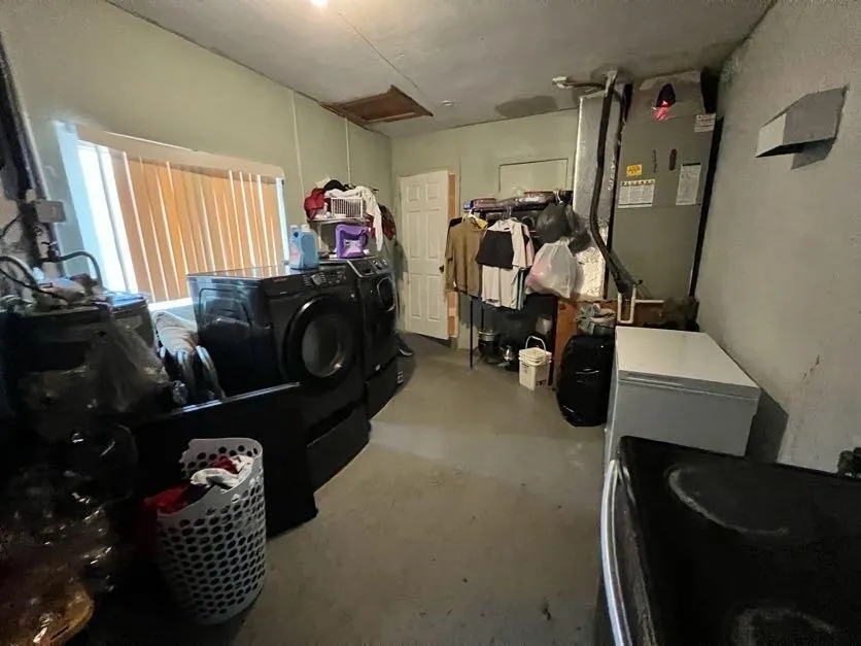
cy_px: 323
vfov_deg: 89.9
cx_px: 430
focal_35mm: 13
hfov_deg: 106.2
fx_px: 323
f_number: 1.8
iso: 2000
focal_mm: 1.57
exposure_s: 1/30
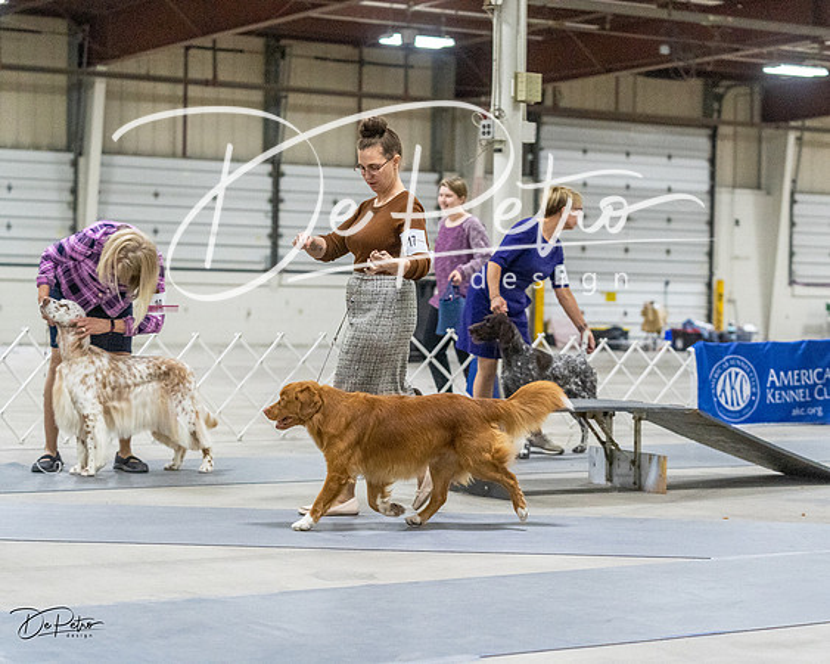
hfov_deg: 22.6
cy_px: 332
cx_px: 415
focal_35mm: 84
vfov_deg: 18.2
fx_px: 2074
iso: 6400
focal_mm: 75
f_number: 3.2
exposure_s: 1/400
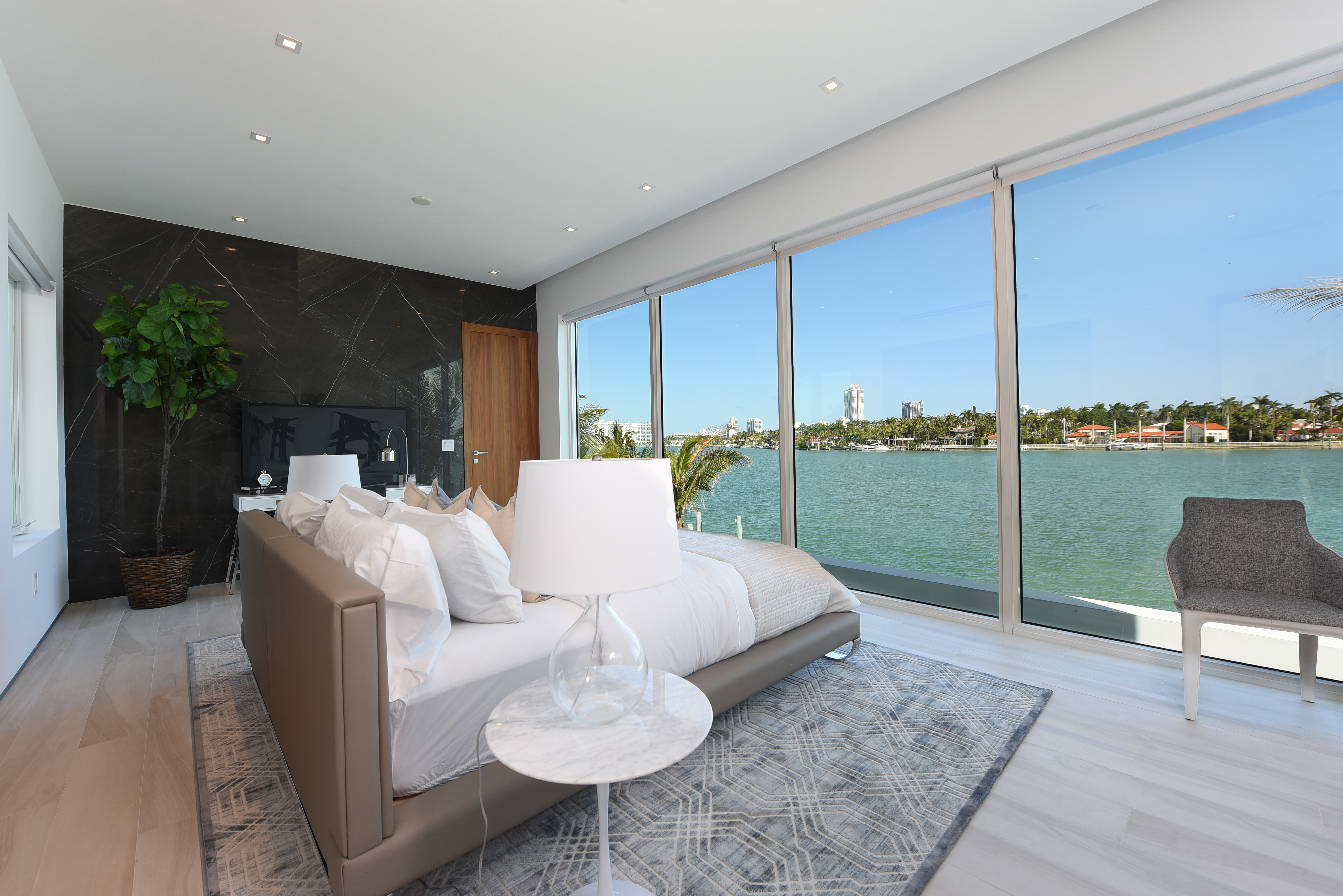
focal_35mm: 14
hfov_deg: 104.2
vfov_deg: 81.3
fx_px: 522
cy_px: 448
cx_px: 672
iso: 100
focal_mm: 14
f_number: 4.5
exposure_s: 1/1000
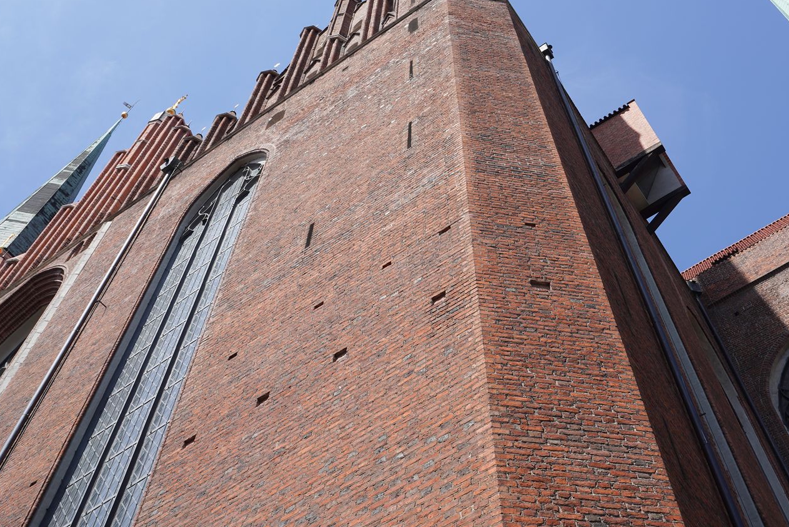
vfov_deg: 34.7
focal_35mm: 38
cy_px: 163
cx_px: 476
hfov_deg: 50.3
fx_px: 833
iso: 100
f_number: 13
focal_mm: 24
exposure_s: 1/100
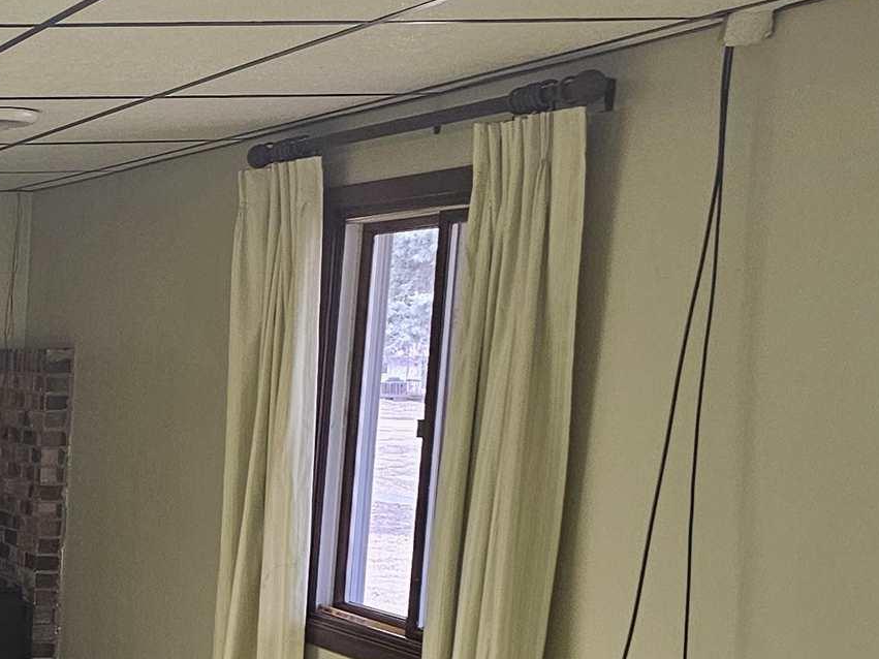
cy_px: 750
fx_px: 2107
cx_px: -479
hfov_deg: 20.0
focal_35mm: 83
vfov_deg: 17.1
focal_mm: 6.3
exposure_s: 1/120
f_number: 1.7
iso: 160
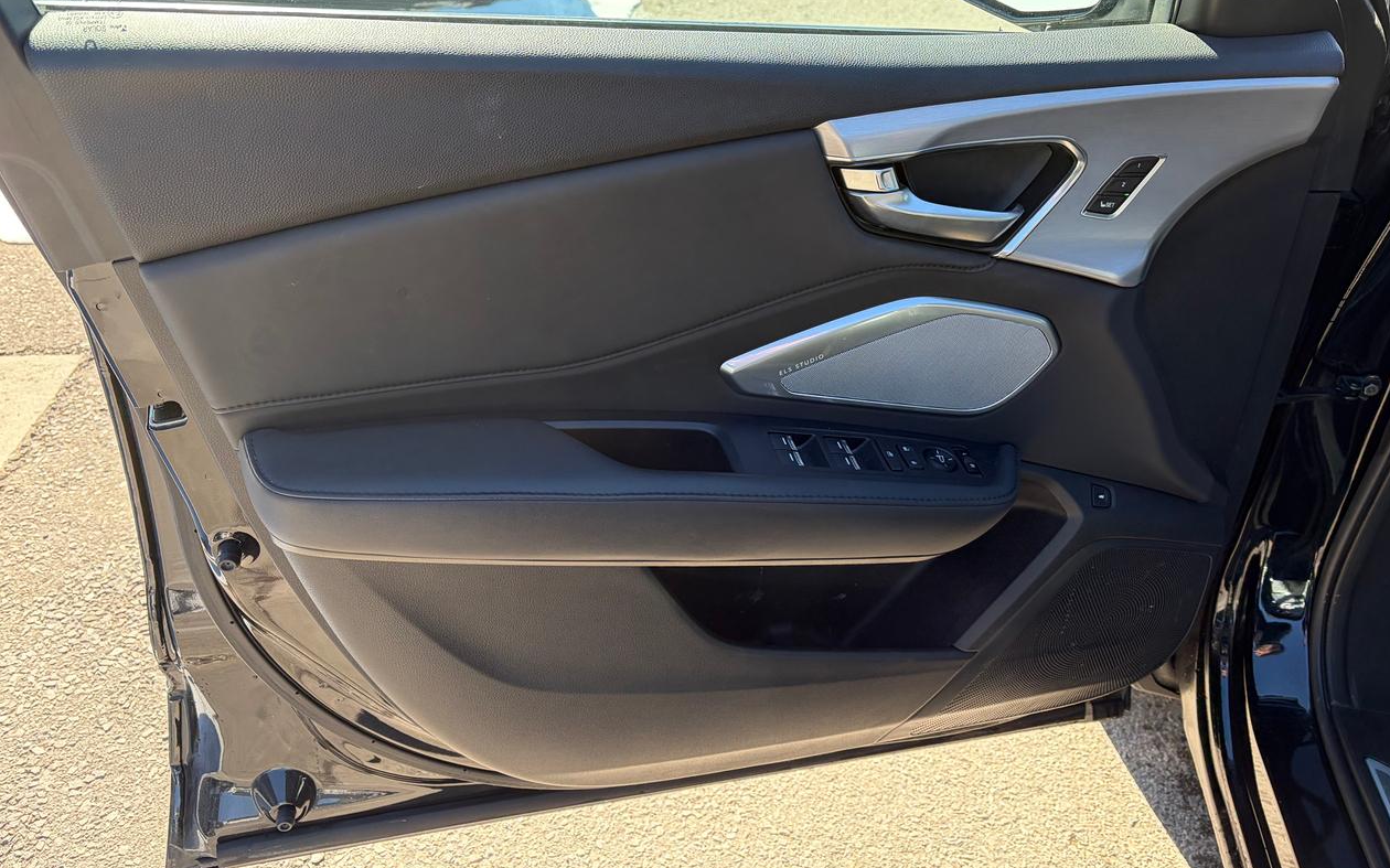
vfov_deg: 44.4
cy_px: 364
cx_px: 705
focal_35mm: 28
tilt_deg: -33.2
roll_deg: +4.8
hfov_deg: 66.5
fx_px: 1061
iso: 64
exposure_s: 1/475
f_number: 1.6
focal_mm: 5.96
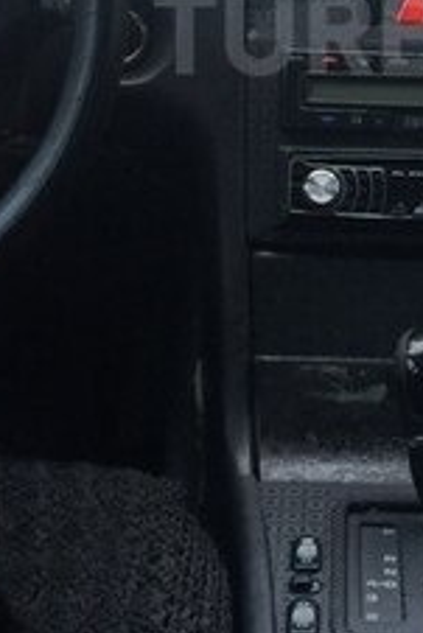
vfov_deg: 22.4
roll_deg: -4.4
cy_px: 32
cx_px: 440
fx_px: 1549
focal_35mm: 88
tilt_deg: -14.4
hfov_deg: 15.2
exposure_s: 1/33
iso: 100
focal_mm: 4.15
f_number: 2.2
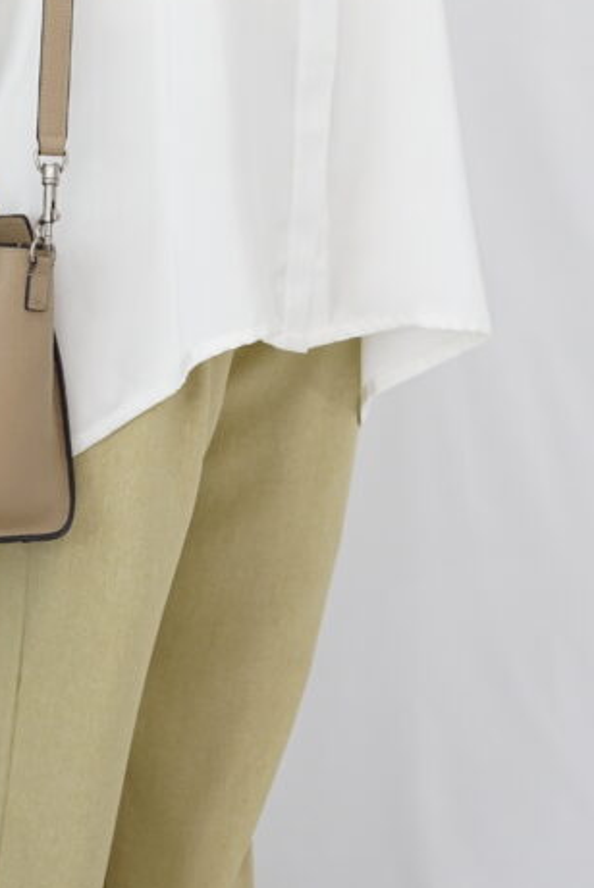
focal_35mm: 111
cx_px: 113
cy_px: 81
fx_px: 2743
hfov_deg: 12.3
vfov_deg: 18.1
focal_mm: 50
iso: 640
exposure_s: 1/10
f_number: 6.3
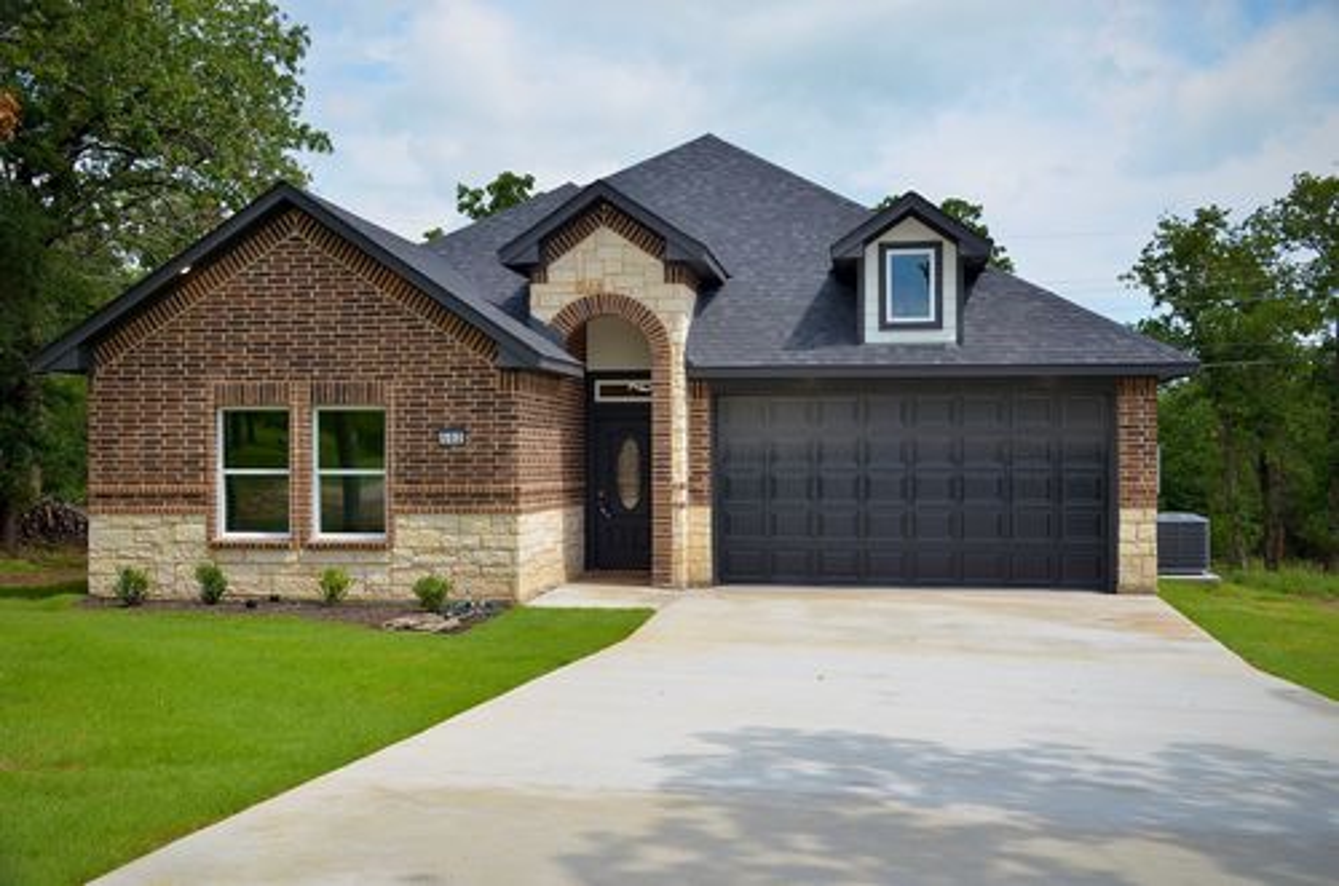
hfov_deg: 49.6
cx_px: 670
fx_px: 1447
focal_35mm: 39
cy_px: 443
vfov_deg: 34.1
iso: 160
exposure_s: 1/400
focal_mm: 26
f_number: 10
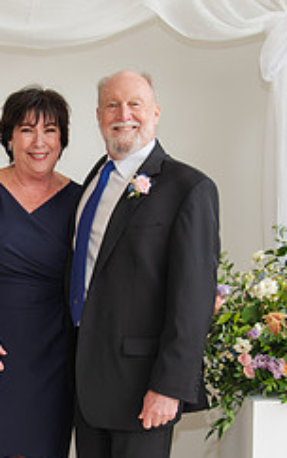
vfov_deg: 25.4
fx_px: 1013
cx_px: -7
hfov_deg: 15.8
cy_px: 288
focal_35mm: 81
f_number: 4
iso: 140
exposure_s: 1/200
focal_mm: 28
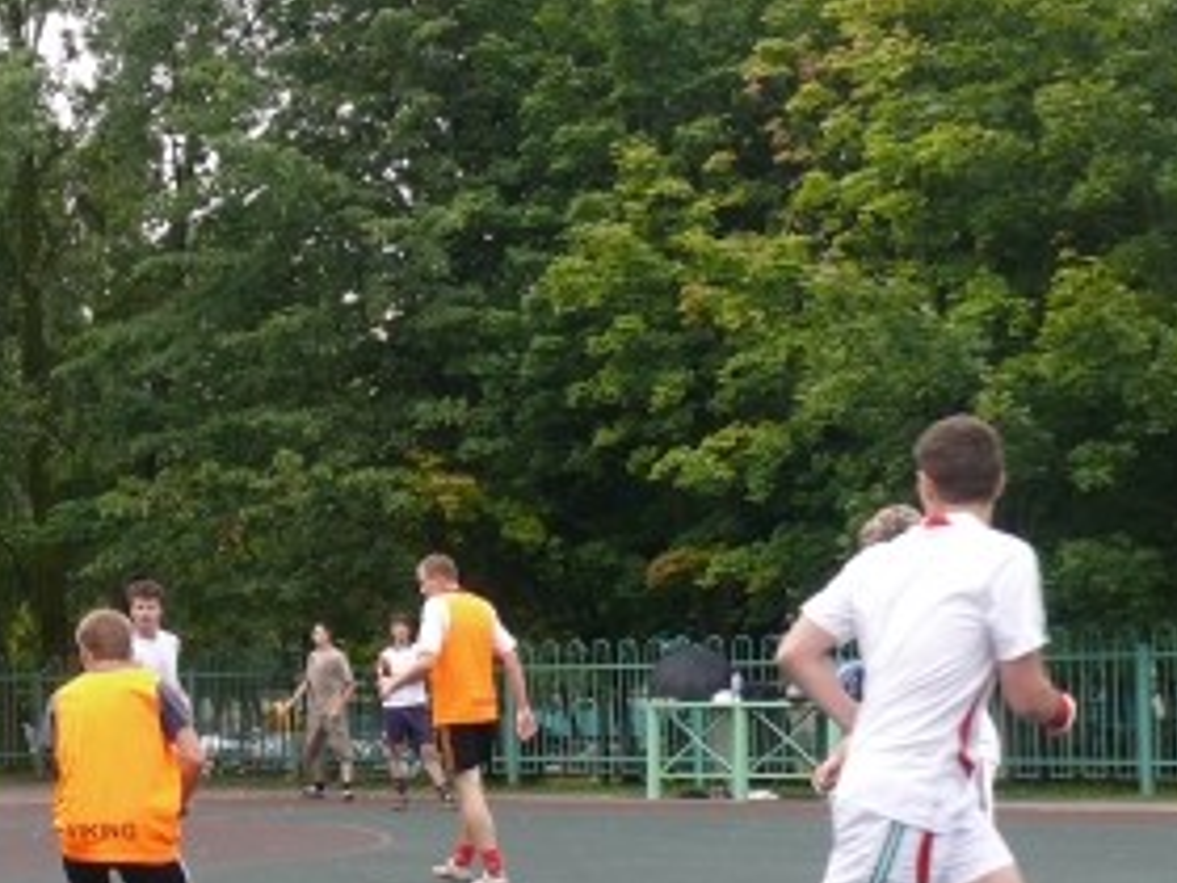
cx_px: 29
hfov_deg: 19.1
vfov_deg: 14.8
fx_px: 3400
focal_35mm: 100
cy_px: 572
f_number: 4
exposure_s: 1/200
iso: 100
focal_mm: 9.2
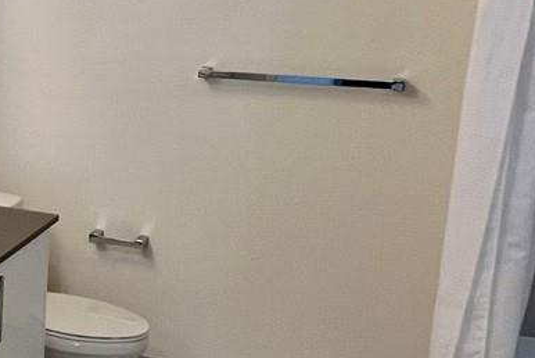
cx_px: -104
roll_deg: -1.5
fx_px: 833
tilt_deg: -5.6
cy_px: 61
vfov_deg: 23.8
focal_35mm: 56
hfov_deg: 30.4
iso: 200
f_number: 1.8
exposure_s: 1/60
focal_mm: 1.57
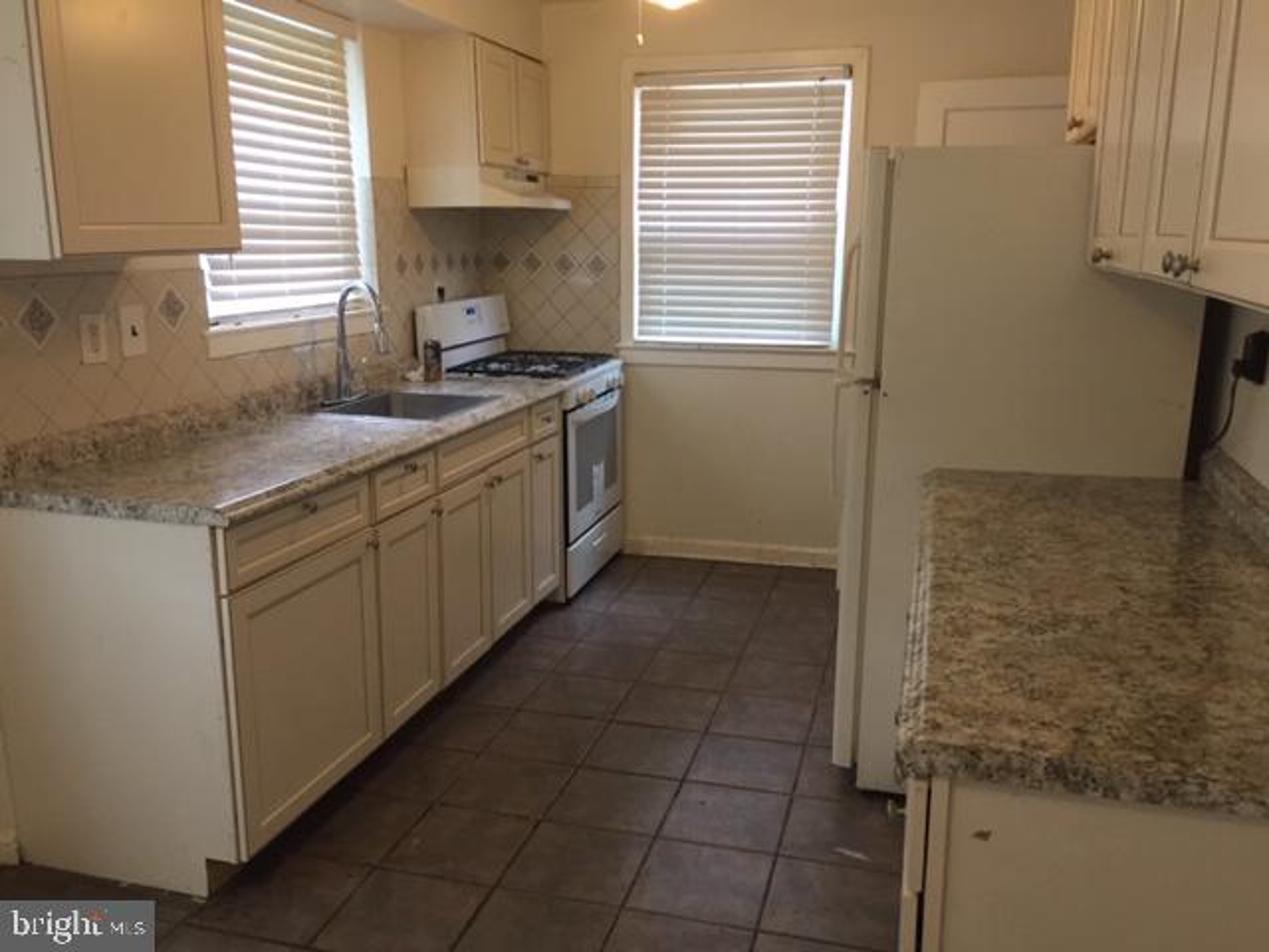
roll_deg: -1.3
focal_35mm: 29
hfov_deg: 61.7
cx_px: 634
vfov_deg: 48.2
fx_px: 1063
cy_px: 476
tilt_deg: -13.3
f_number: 2.2
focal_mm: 4.15
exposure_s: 1/30
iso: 100
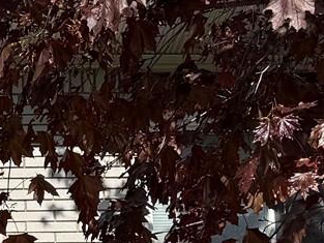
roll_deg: +0.0
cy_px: 439
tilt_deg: +17.4
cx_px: -212
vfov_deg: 9.0
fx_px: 1470
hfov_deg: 11.8
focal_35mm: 157
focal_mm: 6.76
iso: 80
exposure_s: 1/4673
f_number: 1.78
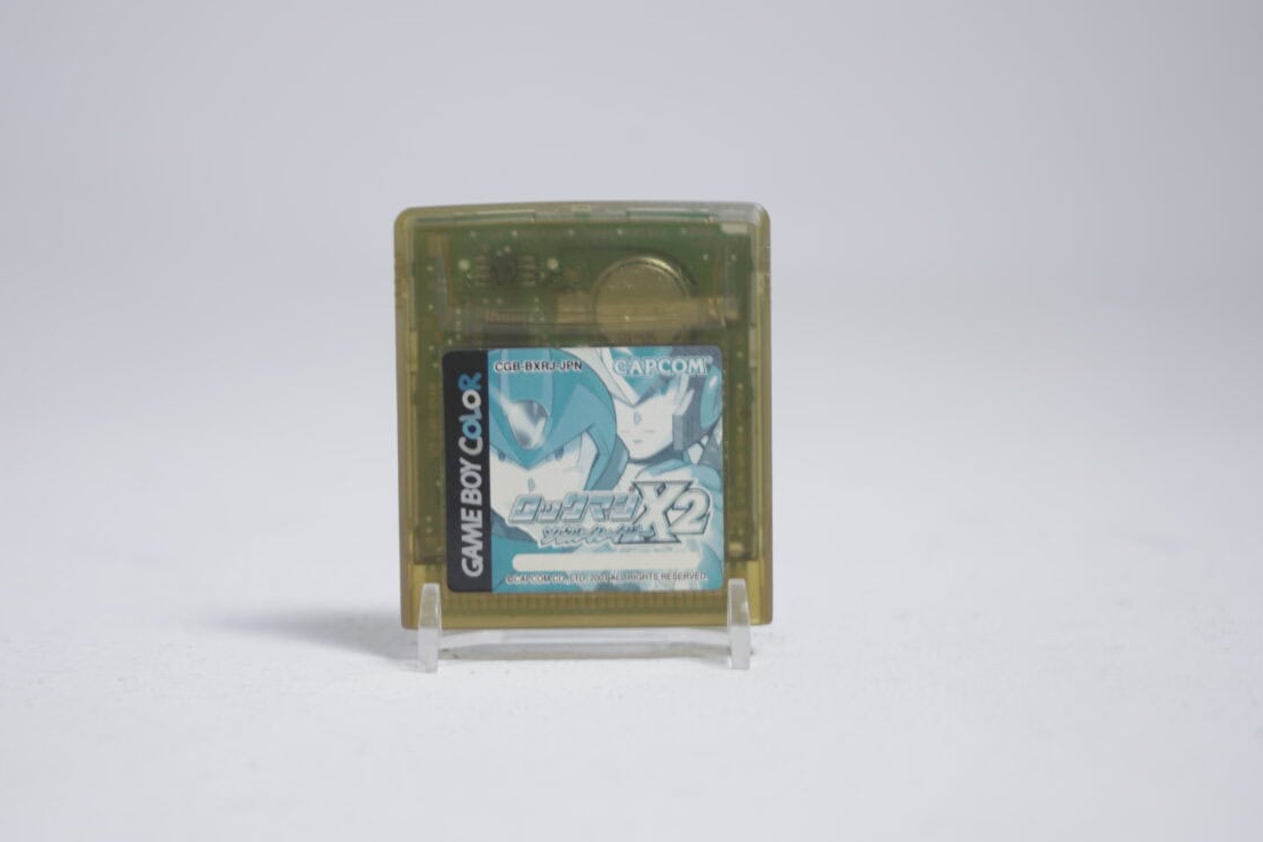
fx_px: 2666
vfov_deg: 18.0
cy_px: 404
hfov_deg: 26.6
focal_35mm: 76
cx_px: 581
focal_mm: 70
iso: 100
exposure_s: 1/6
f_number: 5.6
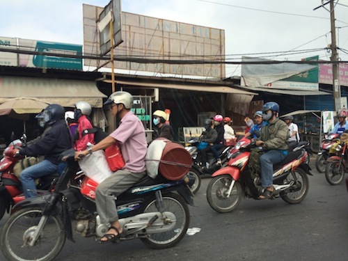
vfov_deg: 48.2
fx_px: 292
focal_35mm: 29
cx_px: 174
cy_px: 130
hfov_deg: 61.7
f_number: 2.2
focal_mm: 4.15
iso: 32
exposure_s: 1/446
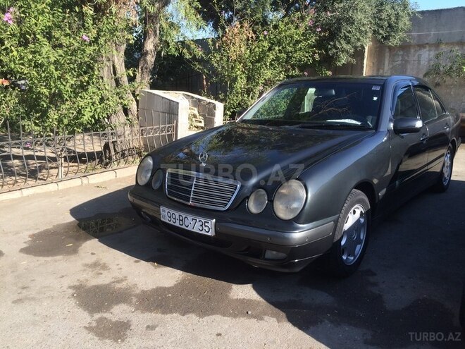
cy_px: 174
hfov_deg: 61.7
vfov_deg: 48.2
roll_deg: +0.4
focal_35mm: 29
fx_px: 390
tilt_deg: -13.7
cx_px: 232
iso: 32
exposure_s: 1/855
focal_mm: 4.15
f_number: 2.2
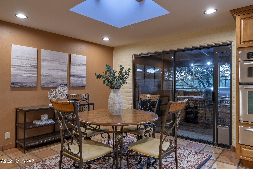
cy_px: 84
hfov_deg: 73.8
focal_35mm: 24
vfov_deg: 53.1
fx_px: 169
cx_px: 126
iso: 100
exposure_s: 1.3
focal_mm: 24
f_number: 9
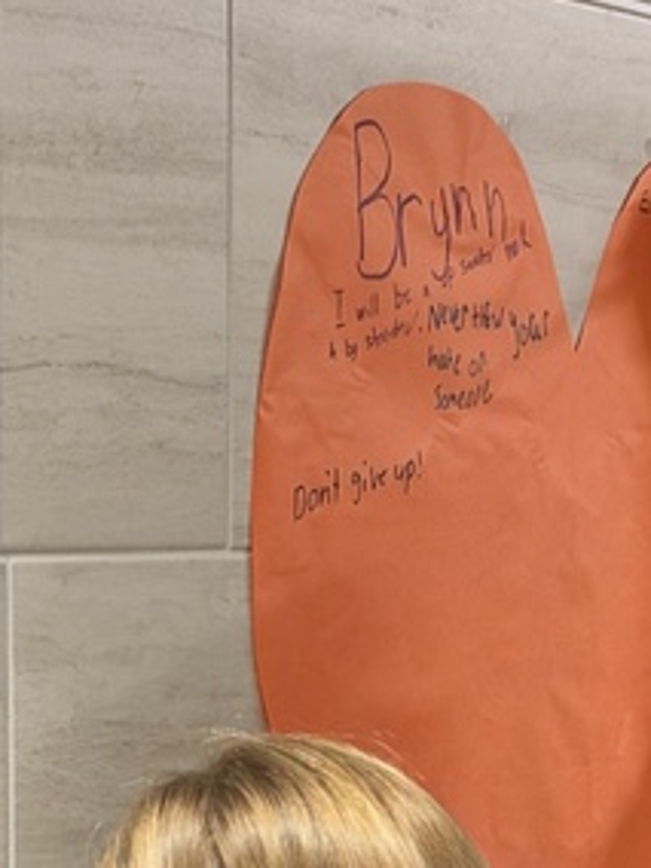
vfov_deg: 11.2
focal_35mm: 173
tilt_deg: -6.4
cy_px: 1064
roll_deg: -0.9
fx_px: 4338
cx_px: 556
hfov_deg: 8.6
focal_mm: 6.93
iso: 400
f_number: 1.8
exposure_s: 1/75
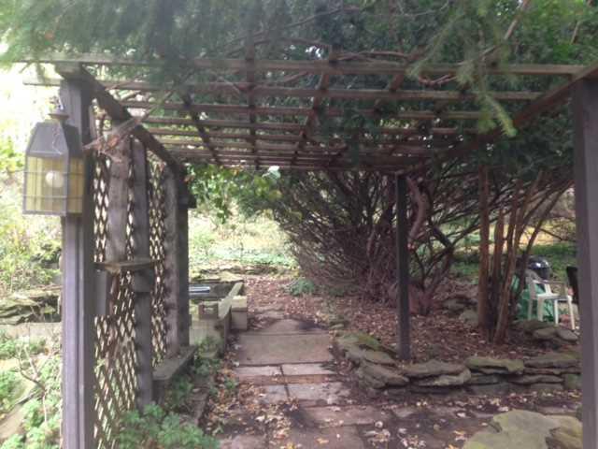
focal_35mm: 33
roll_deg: -0.2
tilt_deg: +2.2
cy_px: 224
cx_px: 299
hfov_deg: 55.4
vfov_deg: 42.9
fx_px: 570
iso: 100
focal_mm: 4.12
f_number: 2.4
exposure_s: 1/20
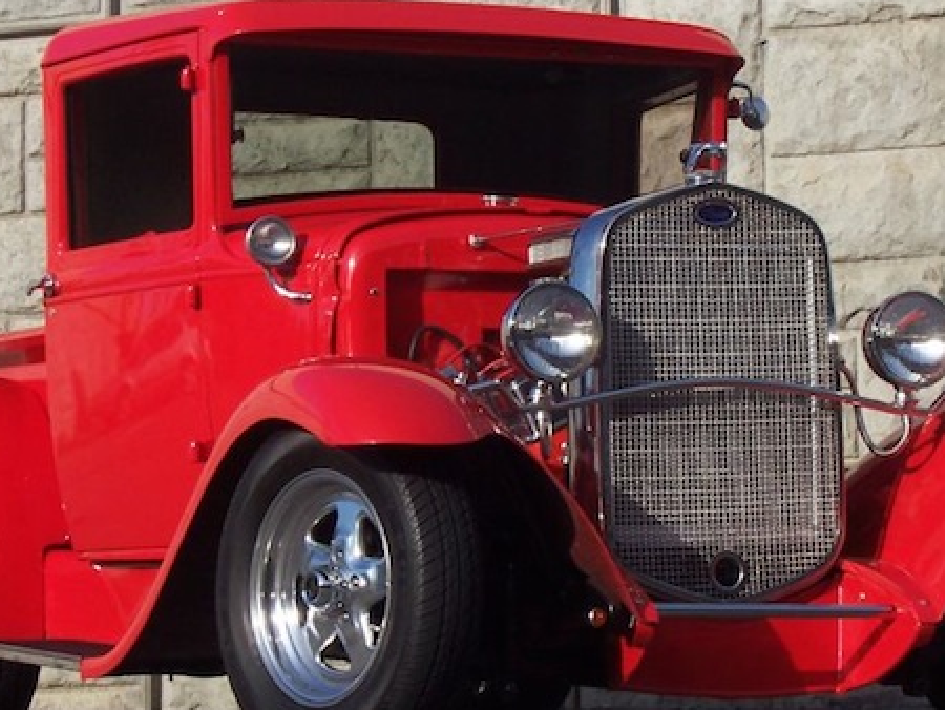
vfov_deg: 9.6
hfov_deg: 12.8
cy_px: 391
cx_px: 521
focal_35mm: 154
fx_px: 4206
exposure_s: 1/180
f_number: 9.5
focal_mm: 16.8
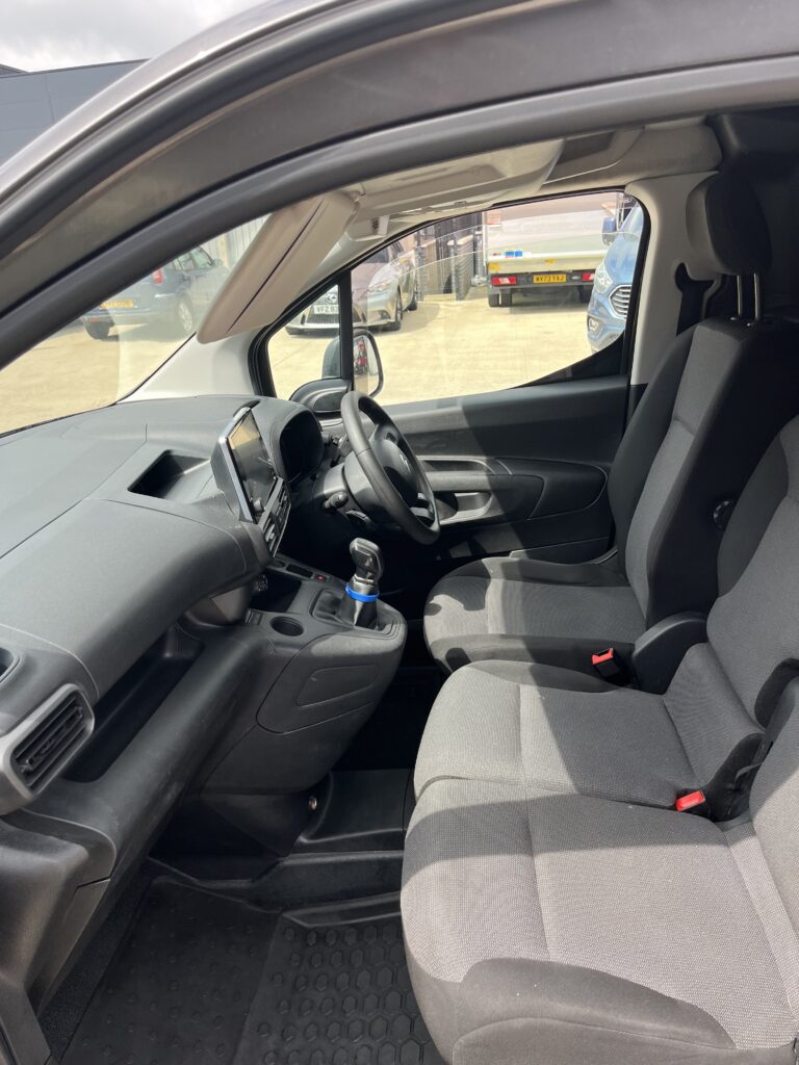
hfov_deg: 53.1
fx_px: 800
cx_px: 400
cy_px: 532
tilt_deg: -20.2
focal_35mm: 26
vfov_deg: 67.3
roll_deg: +4.7
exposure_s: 1/676
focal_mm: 5.1
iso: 50
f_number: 1.6
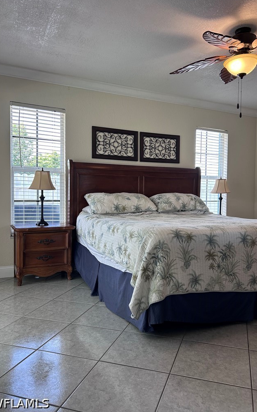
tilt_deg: -1.8
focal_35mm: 28
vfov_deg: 66.5
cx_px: 138
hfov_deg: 44.5
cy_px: 204
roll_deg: -1.3
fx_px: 314
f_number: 1.5
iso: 80
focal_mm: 5.7
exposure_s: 1/120
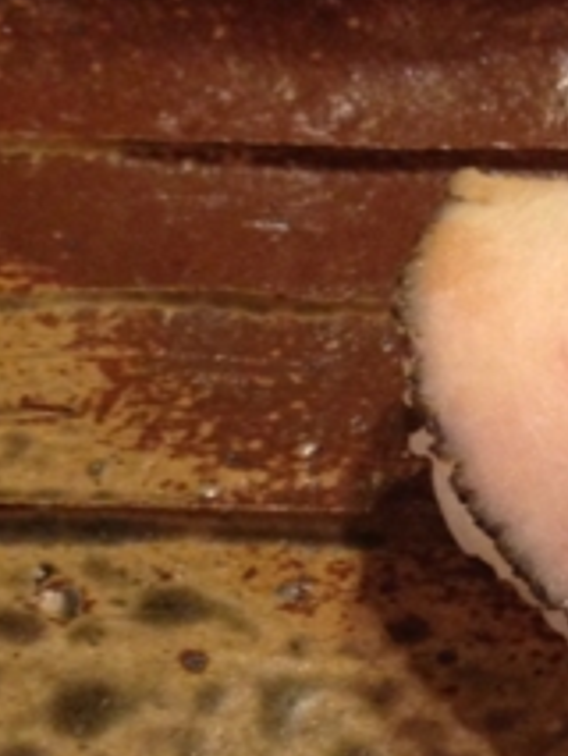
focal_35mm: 99
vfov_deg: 19.7
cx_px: 604
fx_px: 2164
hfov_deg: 14.6
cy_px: 547
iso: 320
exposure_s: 1/20
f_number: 2.4
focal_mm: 4.12
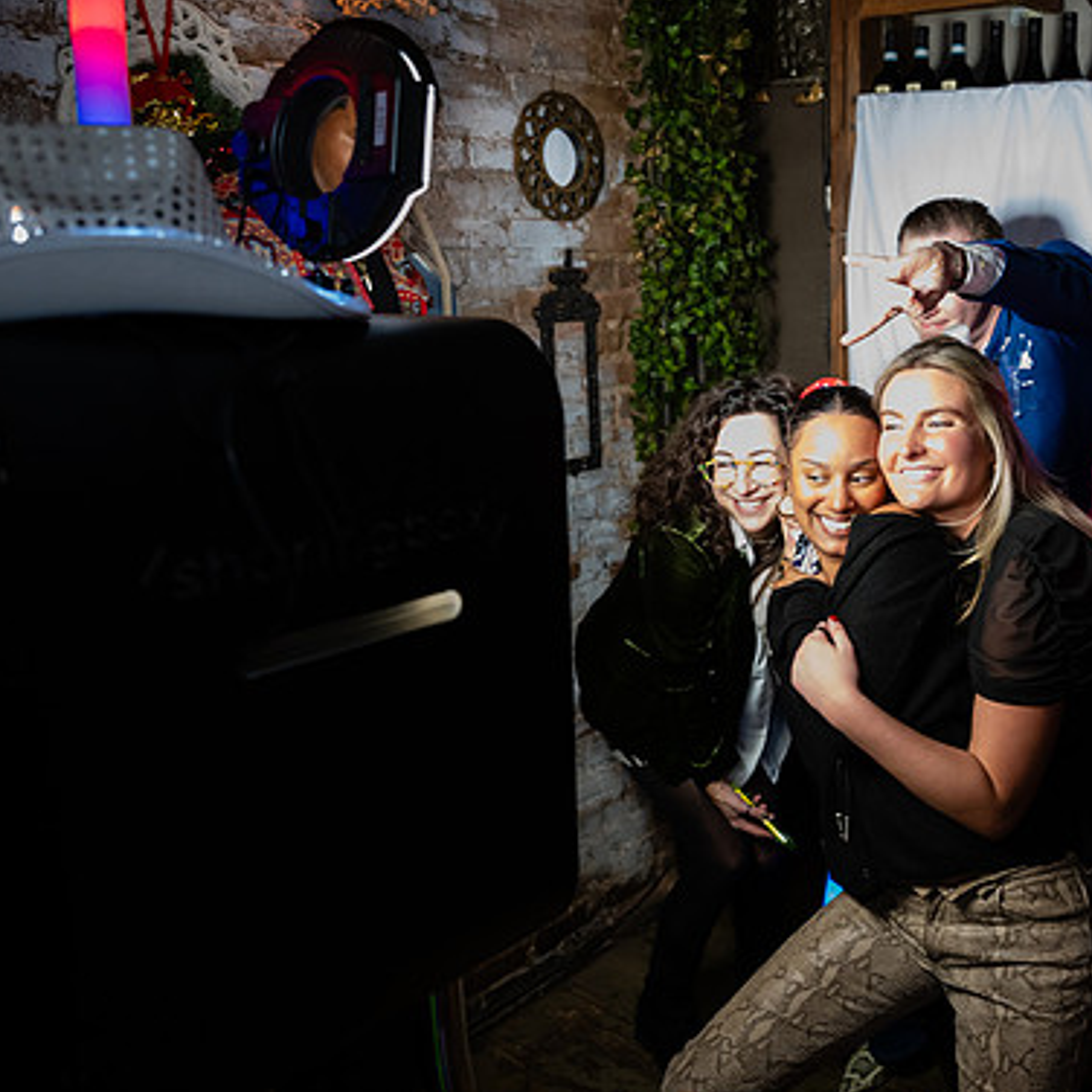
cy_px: 512
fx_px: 1213
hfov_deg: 46.6
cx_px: 825
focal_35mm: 34
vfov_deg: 48.4
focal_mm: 24
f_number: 2.8
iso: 3200
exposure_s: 1/60
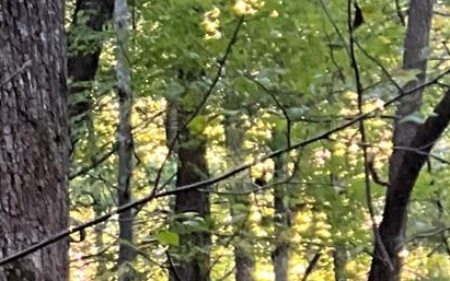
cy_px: 567
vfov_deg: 8.2
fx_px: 1877
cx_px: -625
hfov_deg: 11.4
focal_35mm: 153
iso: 320
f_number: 1.8
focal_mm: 3
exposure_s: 1/56
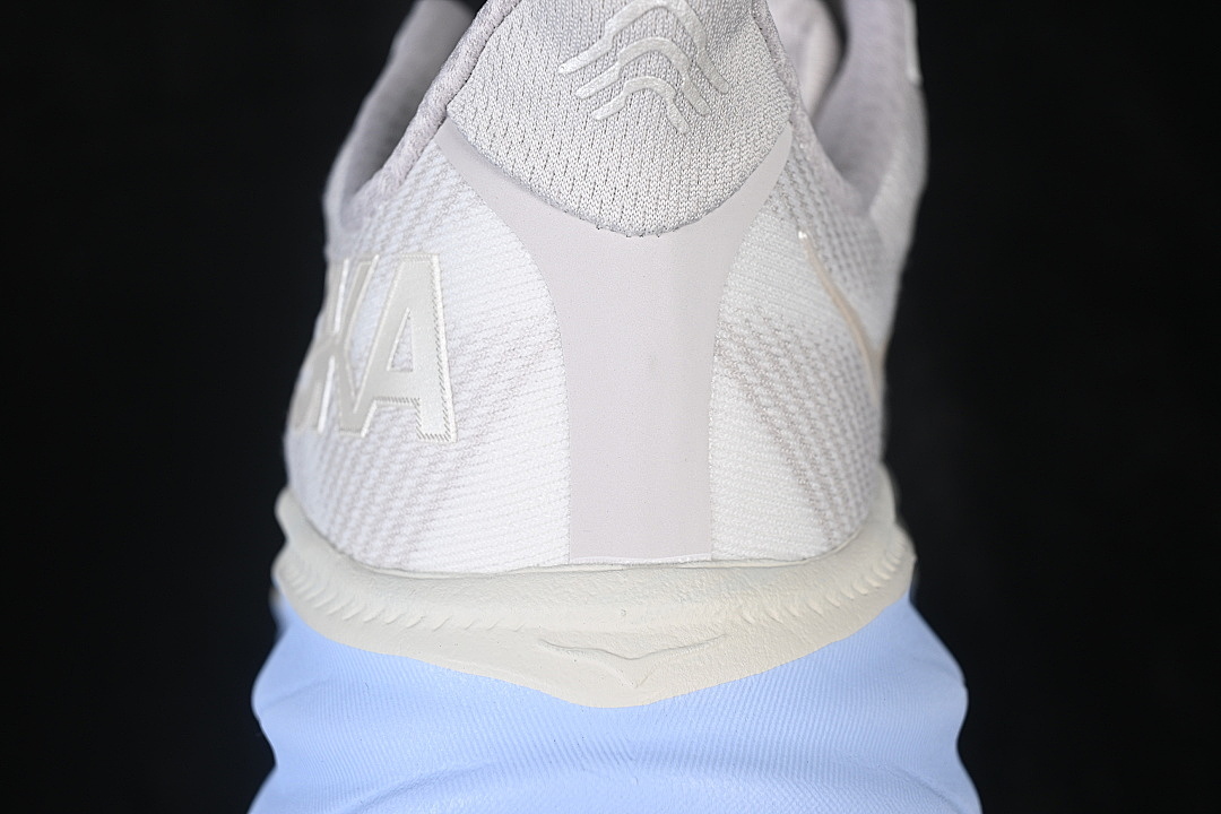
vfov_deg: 18.2
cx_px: 610
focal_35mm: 75
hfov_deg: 27.0
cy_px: 407
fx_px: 2544
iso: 160
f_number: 7.1
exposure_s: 1/80
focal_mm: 50
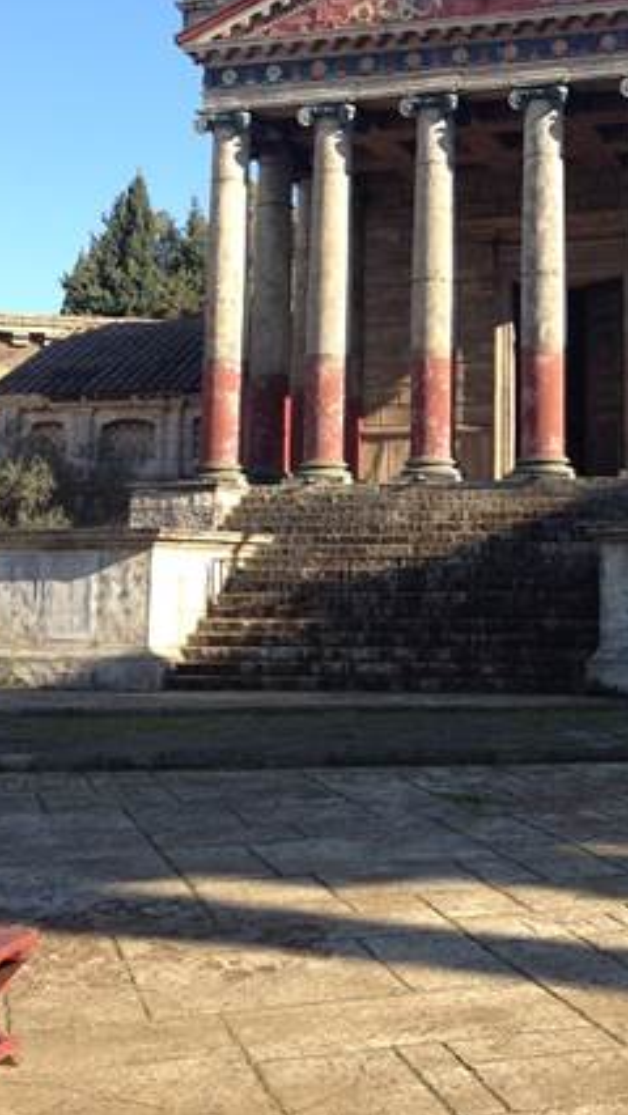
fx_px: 1597
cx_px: 513
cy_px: 332
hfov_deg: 21.9
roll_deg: -0.4
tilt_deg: +8.2
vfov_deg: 37.9
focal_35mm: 54
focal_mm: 4.12
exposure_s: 1/616
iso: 50
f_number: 2.4
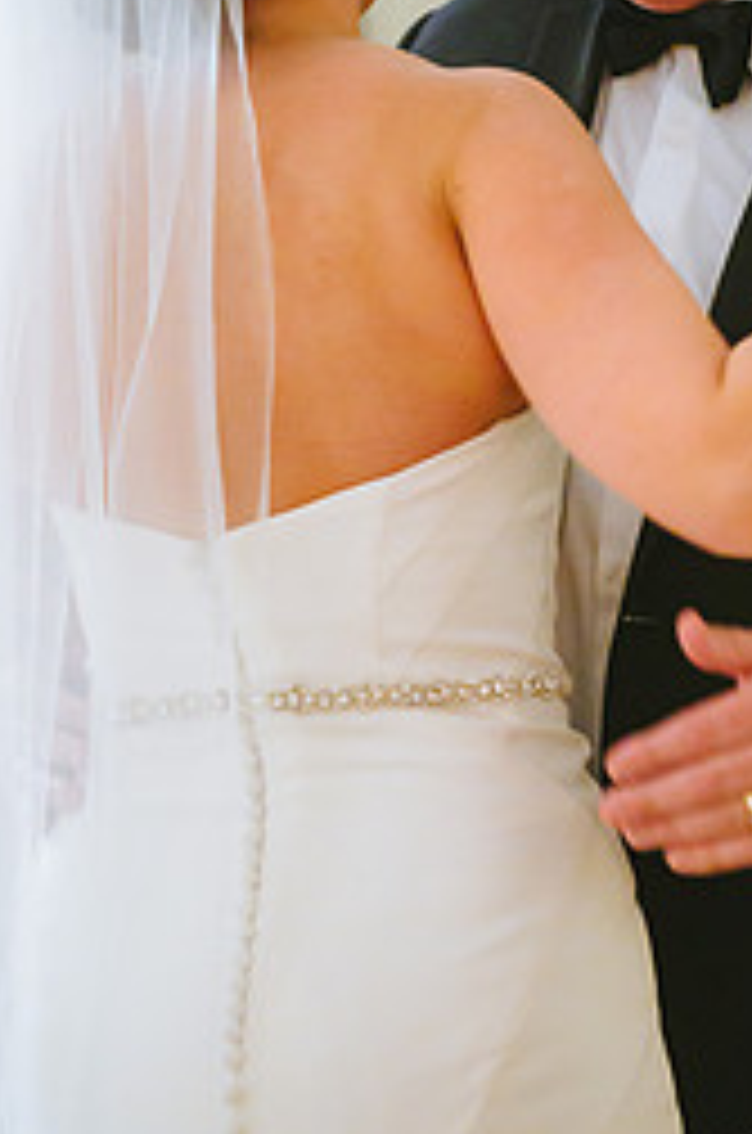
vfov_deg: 16.4
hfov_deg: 10.9
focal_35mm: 125
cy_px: 436
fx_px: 3933
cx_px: 660
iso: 4000
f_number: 2.8
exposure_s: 1/200
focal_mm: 70
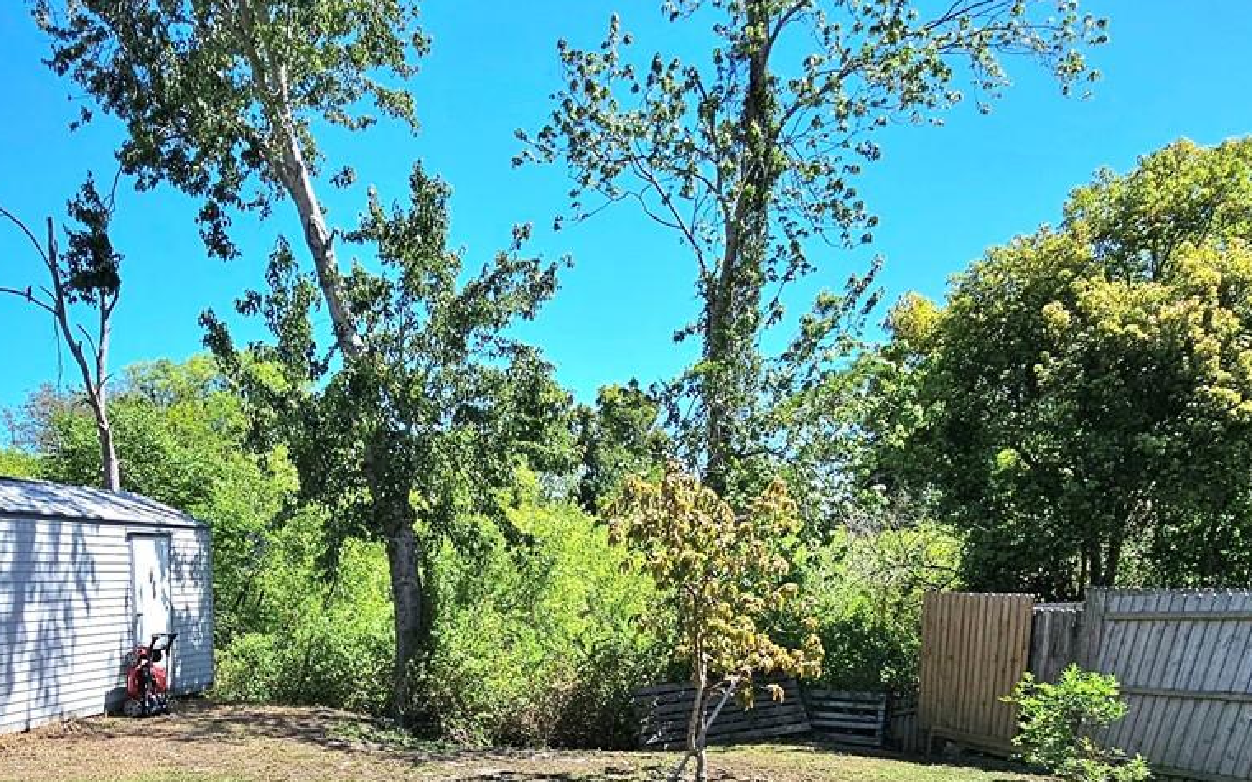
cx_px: 404
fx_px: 990
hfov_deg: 62.8
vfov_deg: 39.1
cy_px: 747
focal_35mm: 29
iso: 50
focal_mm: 2.2
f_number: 2.2
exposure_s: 1/3333
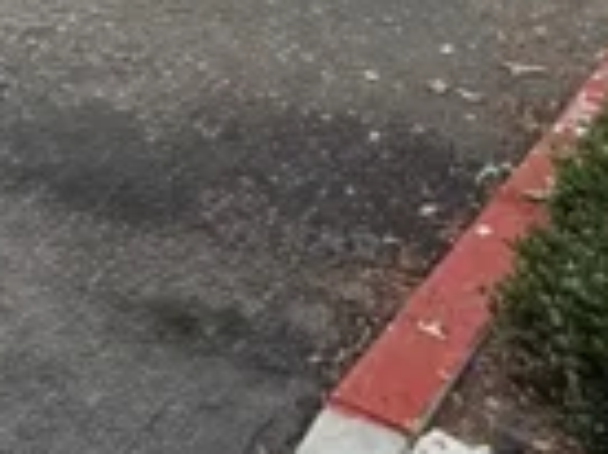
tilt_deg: -0.3
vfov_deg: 14.7
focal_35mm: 76
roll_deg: +0.1
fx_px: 1333
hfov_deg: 23.4
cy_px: -538
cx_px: -130
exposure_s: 1/686
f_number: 2.2
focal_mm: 2.22
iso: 64
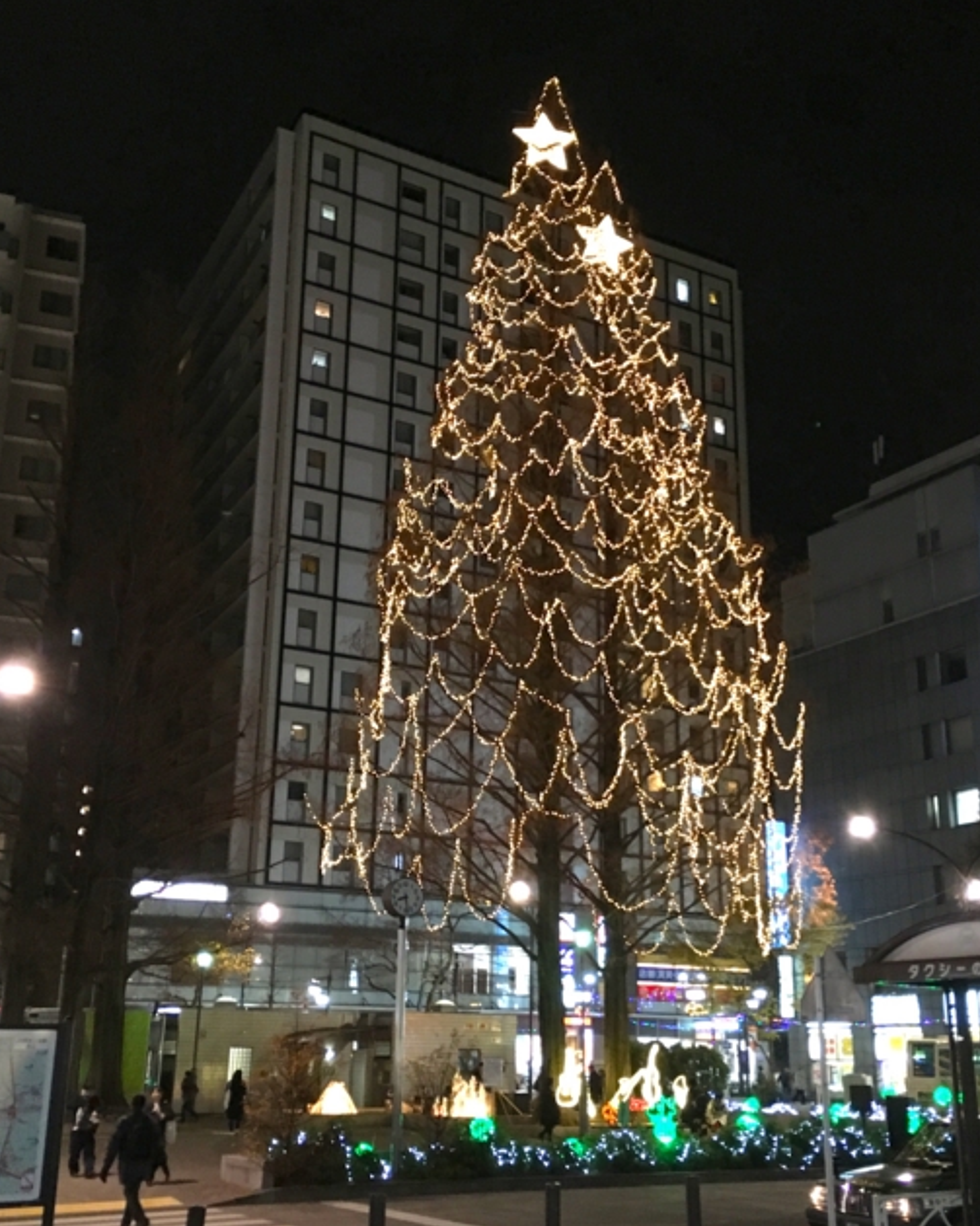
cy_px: 663
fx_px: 1306
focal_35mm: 36
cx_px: 532
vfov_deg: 50.2
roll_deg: +0.2
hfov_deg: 41.1
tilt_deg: +15.6
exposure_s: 1/15
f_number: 2.2
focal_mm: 4.15
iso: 200
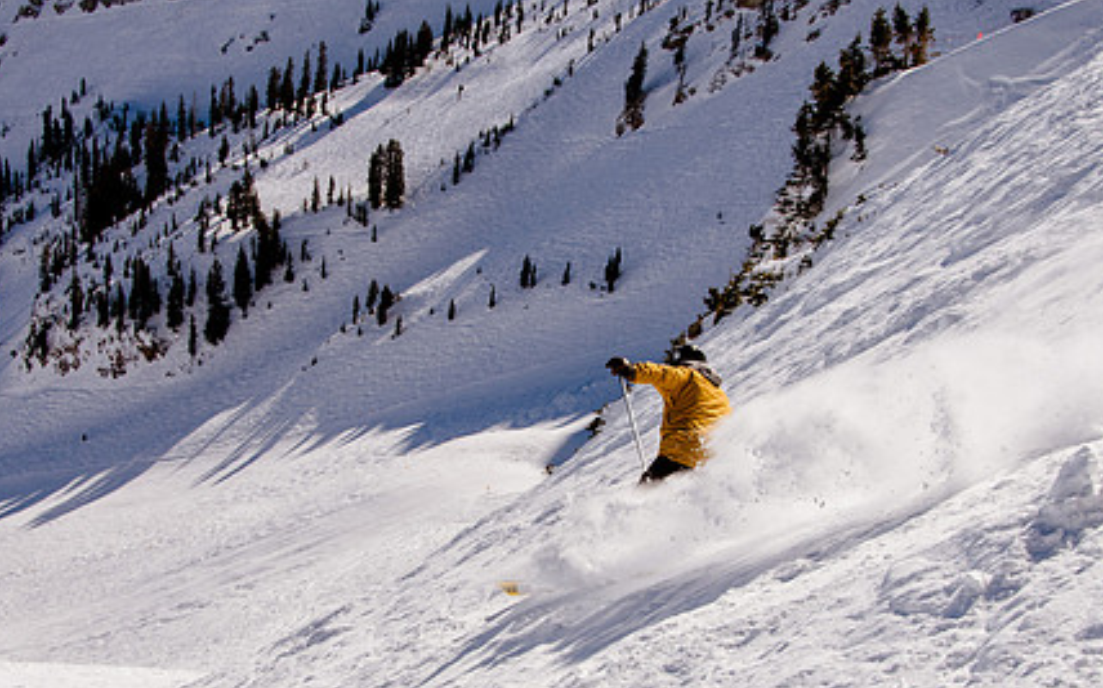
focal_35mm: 56
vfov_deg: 23.0
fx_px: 1682
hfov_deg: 36.3
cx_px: 570
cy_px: 452
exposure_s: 1/640
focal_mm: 27
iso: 400
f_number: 16
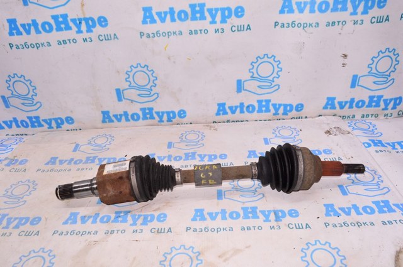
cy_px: 134
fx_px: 302
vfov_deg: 47.8
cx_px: 202
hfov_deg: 67.4
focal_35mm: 27
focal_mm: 18
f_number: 8
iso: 1600
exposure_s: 1/160
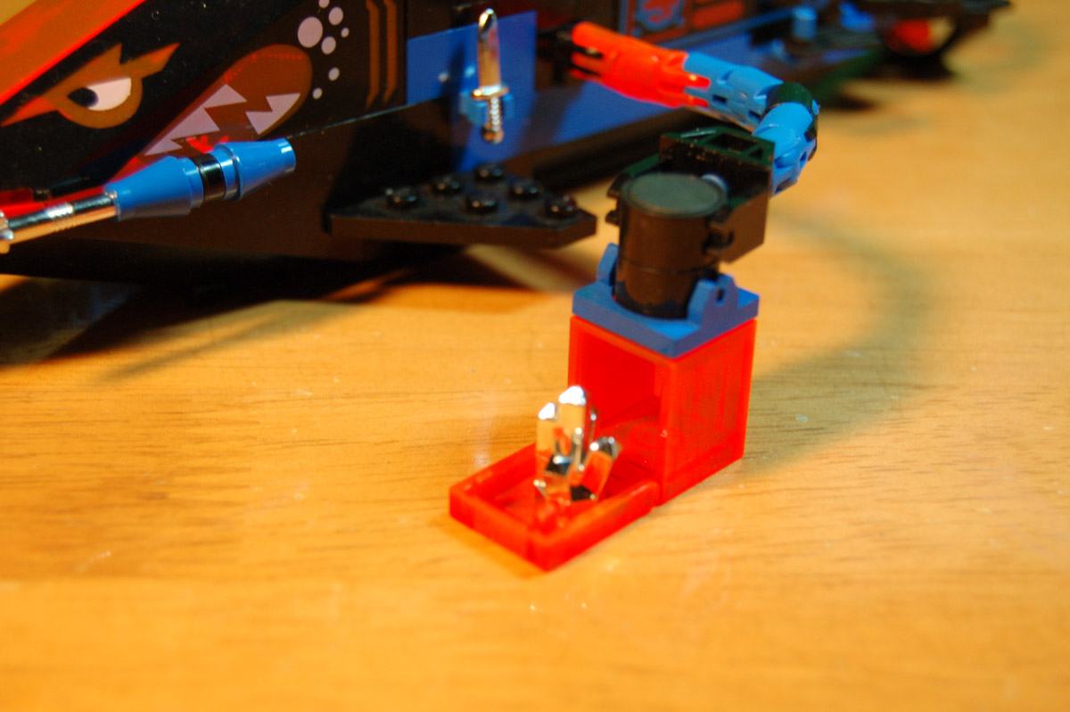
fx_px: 1782
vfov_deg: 22.6
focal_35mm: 60
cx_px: 535
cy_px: 356
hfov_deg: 33.4
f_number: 5
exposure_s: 1/50
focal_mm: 40
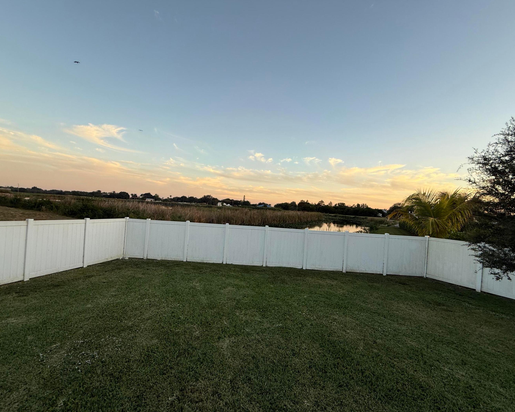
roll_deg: -3.2
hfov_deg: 96.8
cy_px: 208
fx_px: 229
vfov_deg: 84.0
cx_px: 253
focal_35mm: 15
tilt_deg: +0.7
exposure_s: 1/233
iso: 50
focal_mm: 2.22
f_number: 2.2
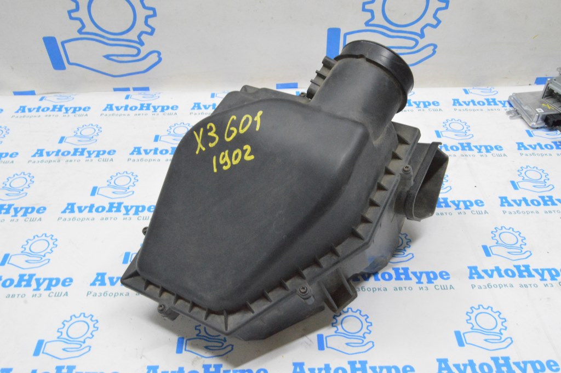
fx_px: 537
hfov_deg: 55.1
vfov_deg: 38.3
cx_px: 280
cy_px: 186
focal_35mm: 34
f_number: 20
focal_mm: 23
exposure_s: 1/15
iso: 6400
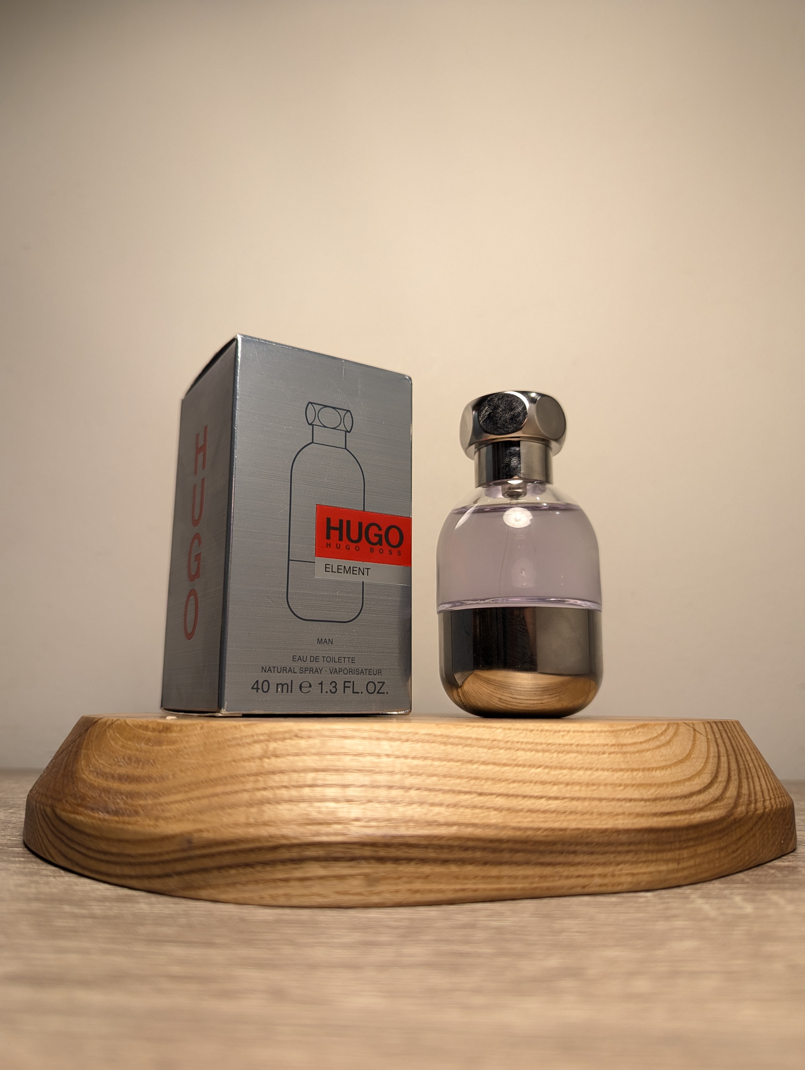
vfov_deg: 71.5
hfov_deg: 56.9
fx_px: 742
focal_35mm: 24
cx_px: 402
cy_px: 535
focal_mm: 6.81
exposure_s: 1/100
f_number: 1.85
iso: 172
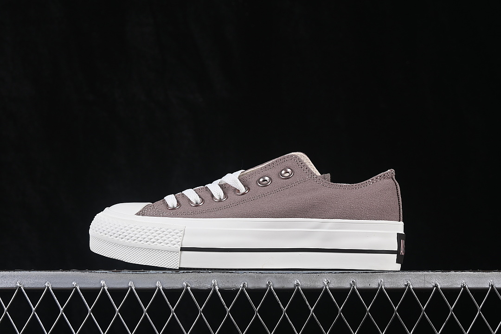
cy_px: 167
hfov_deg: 27.0
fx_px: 1044
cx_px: 250
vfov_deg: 18.2
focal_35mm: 75
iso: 160
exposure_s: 1/80
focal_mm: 50
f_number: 8
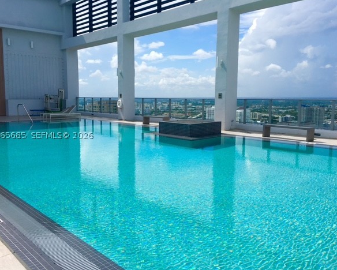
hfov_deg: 57.1
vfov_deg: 47.2
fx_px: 309
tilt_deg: -4.4
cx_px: 162
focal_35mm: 31
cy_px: 135
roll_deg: -1.0
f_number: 2.2
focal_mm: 4.15
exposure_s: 1/3205
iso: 25
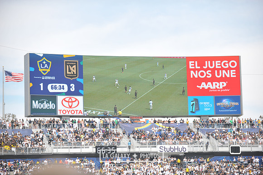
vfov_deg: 11.0
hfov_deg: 16.4
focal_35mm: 125
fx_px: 913
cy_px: 88
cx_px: 132
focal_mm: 125
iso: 320
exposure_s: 1/2000
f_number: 3.5
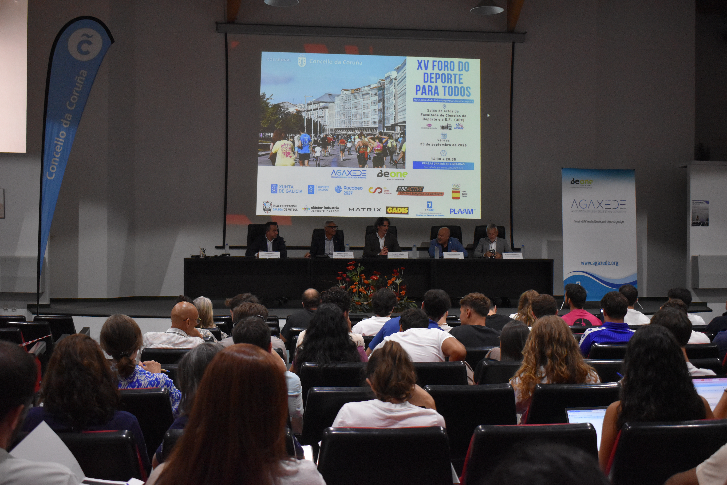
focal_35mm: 42
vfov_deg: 31.9
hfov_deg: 46.4
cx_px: 364
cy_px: 242
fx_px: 848
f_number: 4.2
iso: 3200
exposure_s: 1/160
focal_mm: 28
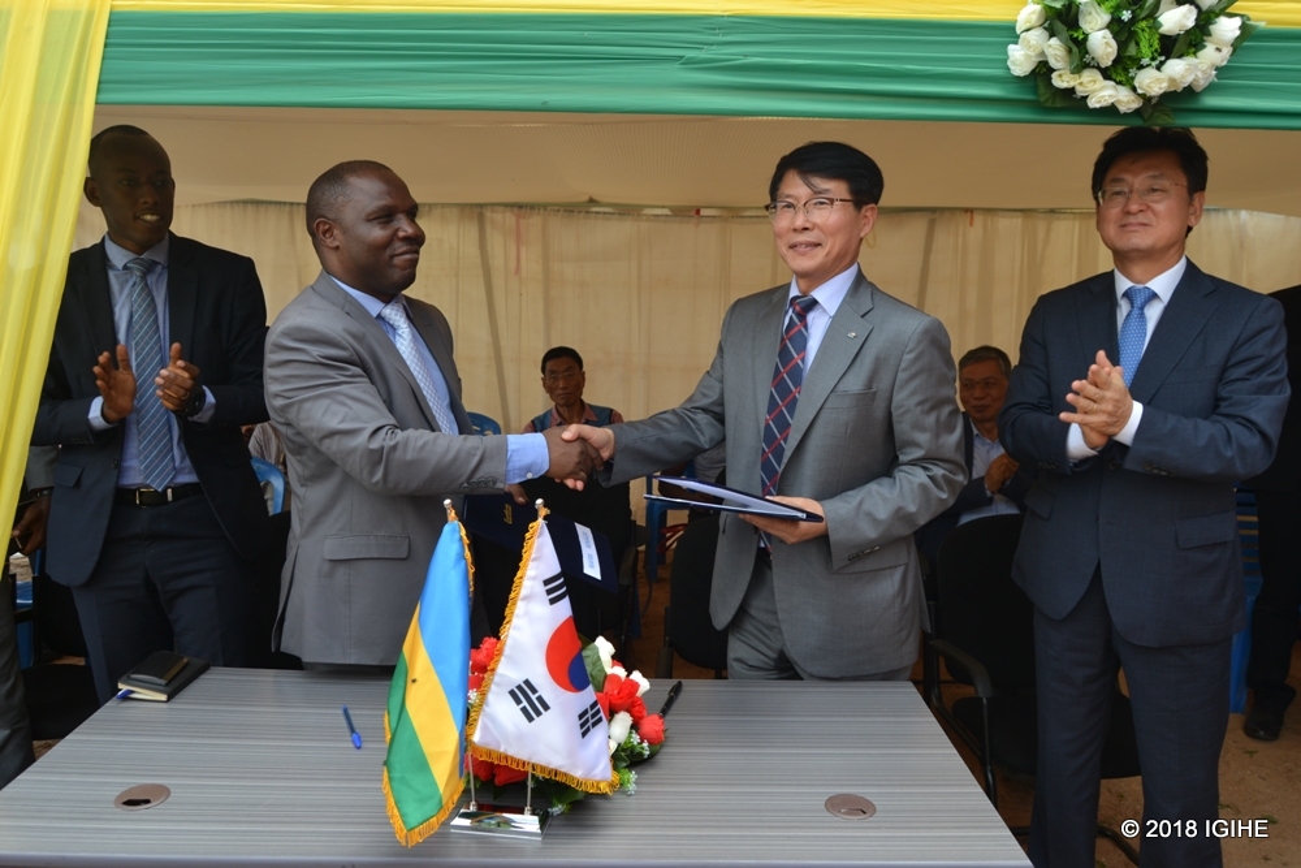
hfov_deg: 67.4
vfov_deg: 47.9
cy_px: 434
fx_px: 976
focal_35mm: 27
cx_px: 650
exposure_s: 1/125
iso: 100
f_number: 5.6
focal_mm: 18
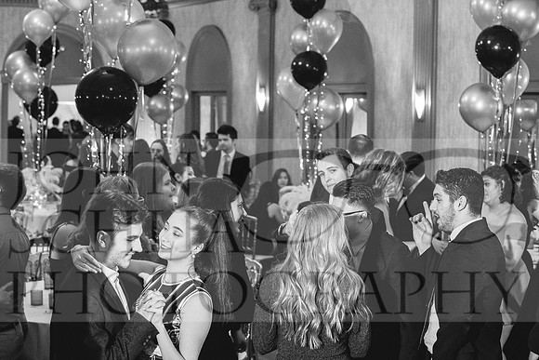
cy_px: 180
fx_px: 1048
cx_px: 270
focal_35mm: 70
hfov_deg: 28.8
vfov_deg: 19.5
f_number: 5
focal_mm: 70
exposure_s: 1/30
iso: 10000
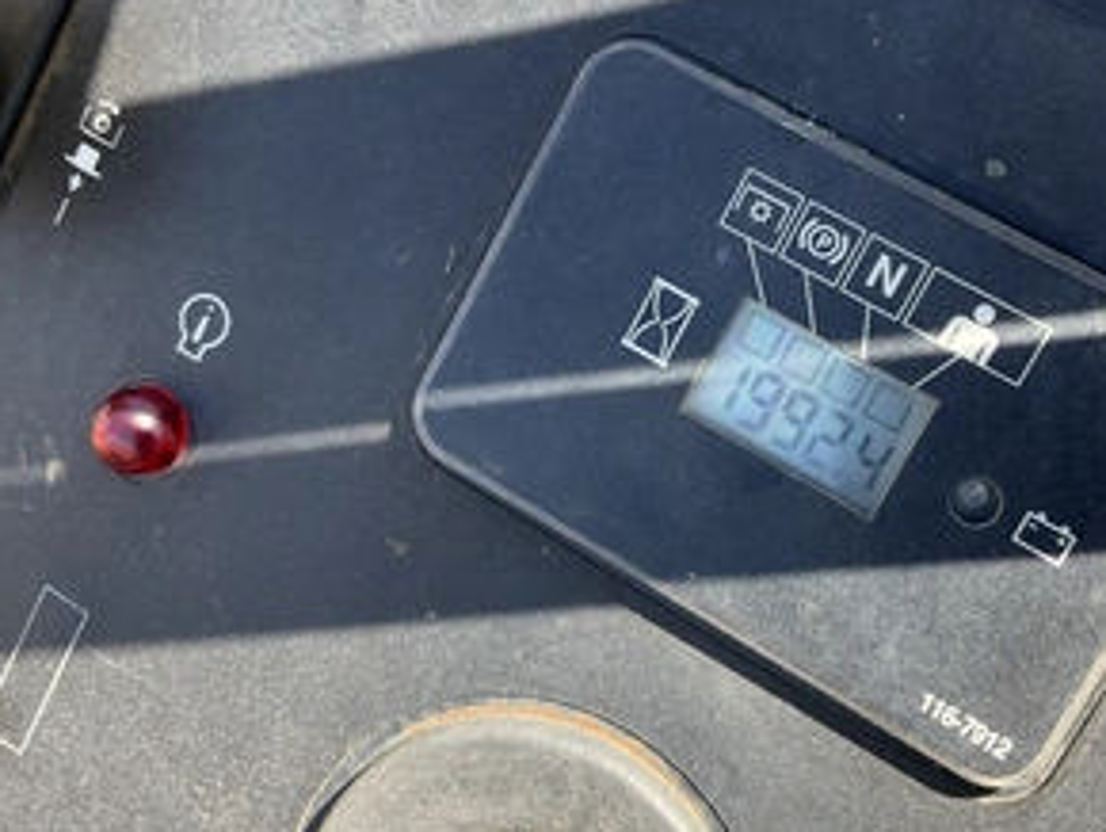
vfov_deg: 35.9
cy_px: 351
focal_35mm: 40
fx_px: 1279
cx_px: 660
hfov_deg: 46.5
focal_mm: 3
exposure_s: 1/173
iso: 20
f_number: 1.8
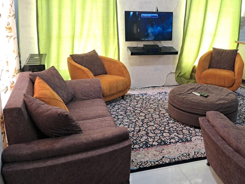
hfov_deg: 50.7
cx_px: 156
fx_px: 255
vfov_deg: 39.4
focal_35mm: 36
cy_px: 71
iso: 125
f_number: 1.8
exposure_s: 1/50
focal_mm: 4
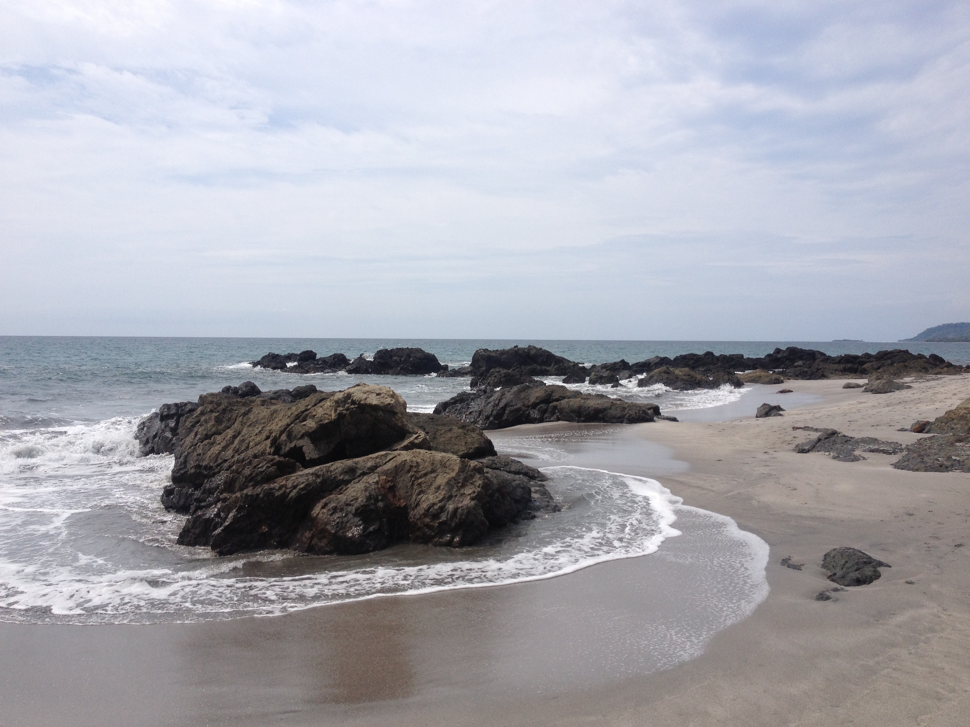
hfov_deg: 52.6
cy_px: 364
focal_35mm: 35
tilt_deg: -4.7
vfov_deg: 40.7
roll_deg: +0.1
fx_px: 981
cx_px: 485
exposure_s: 1/3247
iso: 50
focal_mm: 4.28
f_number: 2.4
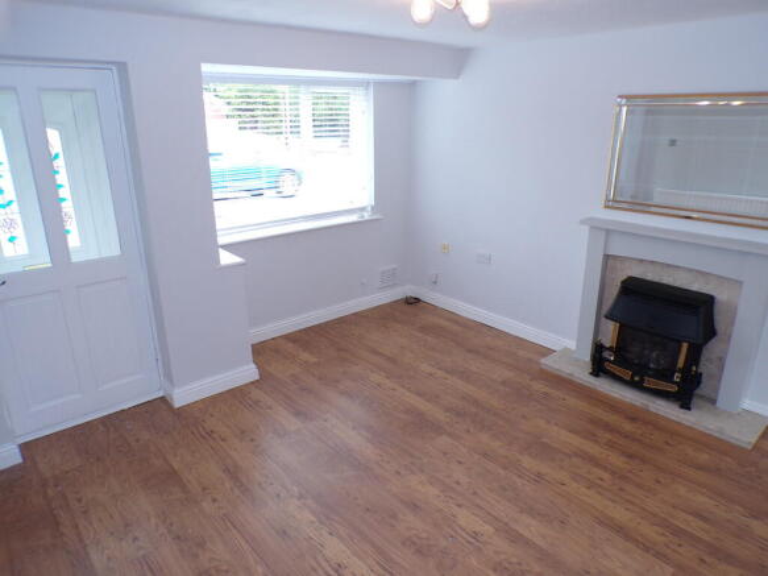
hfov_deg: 71.6
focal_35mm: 24
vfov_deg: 56.8
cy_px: 288
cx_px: 384
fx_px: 532
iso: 128
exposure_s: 1/34
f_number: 3
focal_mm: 4.3
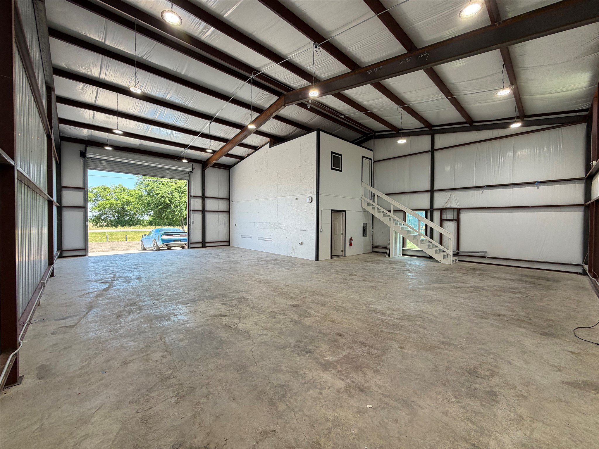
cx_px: 300
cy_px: 224
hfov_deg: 102.1
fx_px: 242
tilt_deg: +0.0
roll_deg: -0.3
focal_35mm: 14
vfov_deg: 85.7
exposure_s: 1/132
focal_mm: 2.22
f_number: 2.2
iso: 50
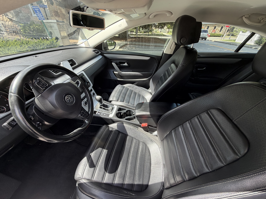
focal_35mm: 14
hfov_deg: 102.1
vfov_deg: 85.7
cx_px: 133
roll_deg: -1.6
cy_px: 100
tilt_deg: -32.8
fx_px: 108
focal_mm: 2.2
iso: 80
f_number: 2.2
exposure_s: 1/121
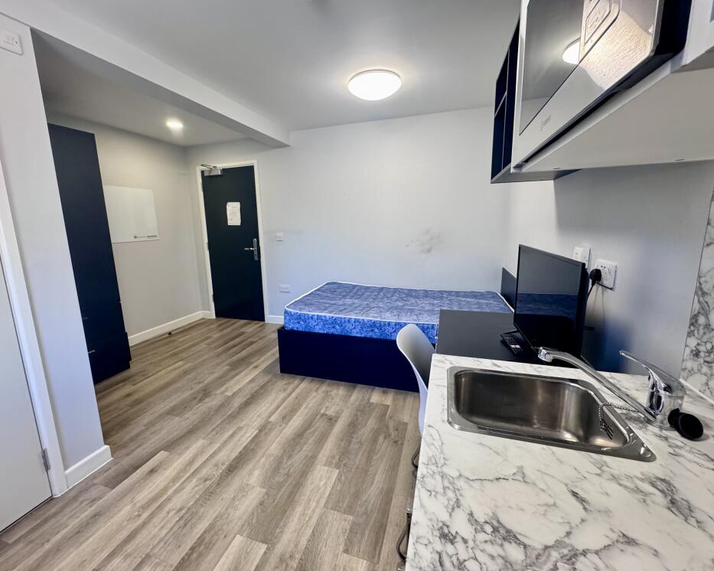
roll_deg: +0.7
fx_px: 317
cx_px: 343
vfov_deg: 84.0
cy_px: 279
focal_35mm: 15
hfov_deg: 96.8
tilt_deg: -12.0
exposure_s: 1/100
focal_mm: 2.22
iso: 250
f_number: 2.2
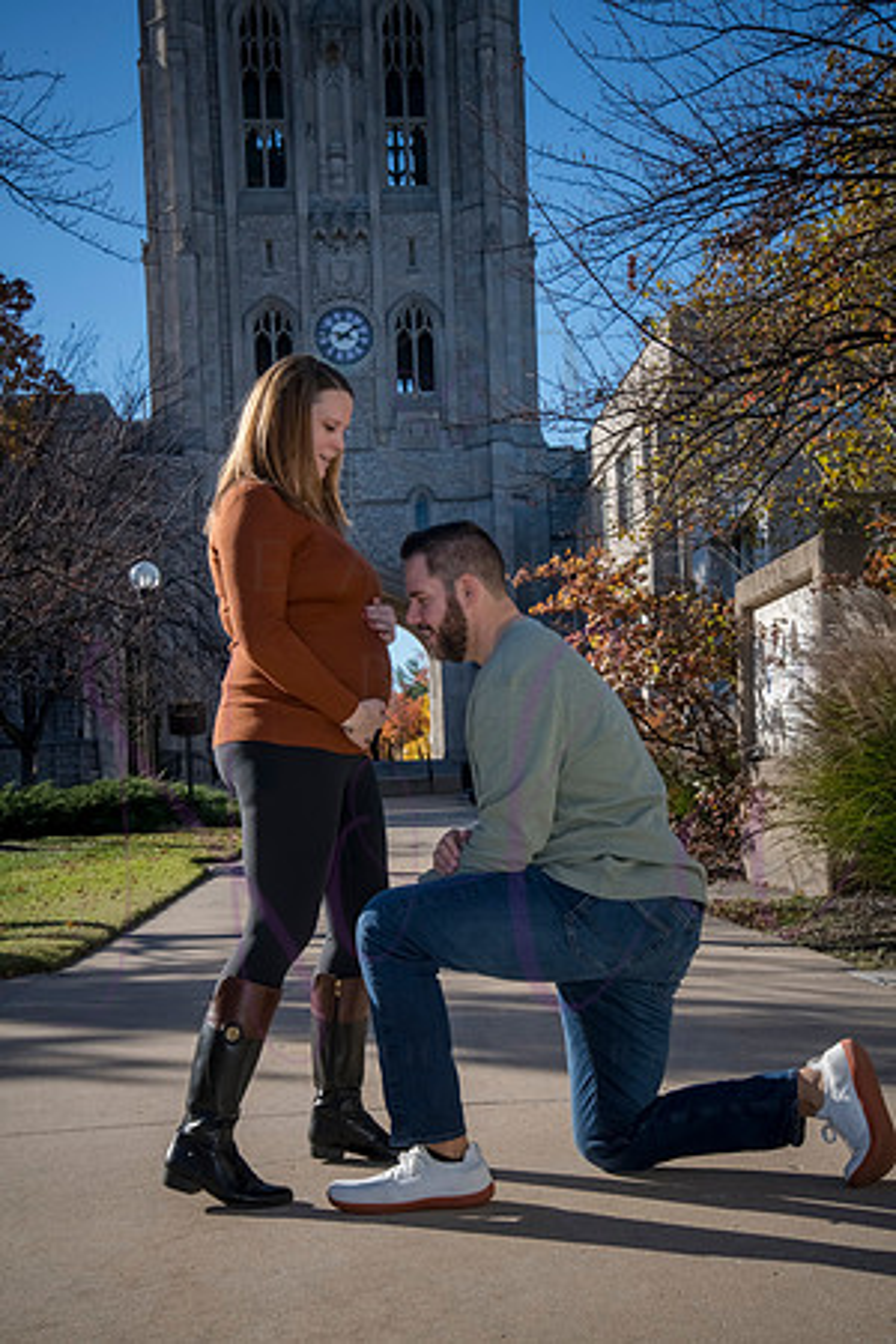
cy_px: 672
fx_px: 1941
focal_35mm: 52
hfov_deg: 26.0
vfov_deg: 38.2
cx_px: 448
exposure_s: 1/160
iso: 640
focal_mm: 52
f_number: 20
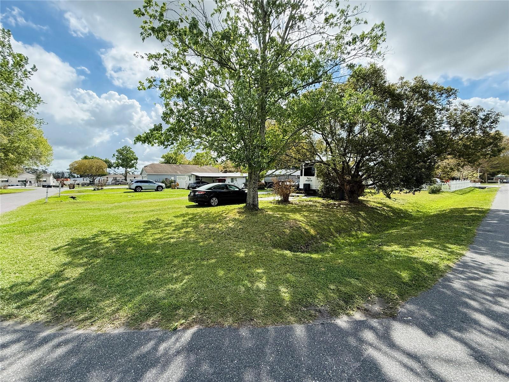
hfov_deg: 102.1
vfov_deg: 85.7
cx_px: 254
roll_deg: +0.2
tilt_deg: -2.4
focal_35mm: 14
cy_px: 191
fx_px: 206
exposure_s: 1/1125
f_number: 2.2
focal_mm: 2.22
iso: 64
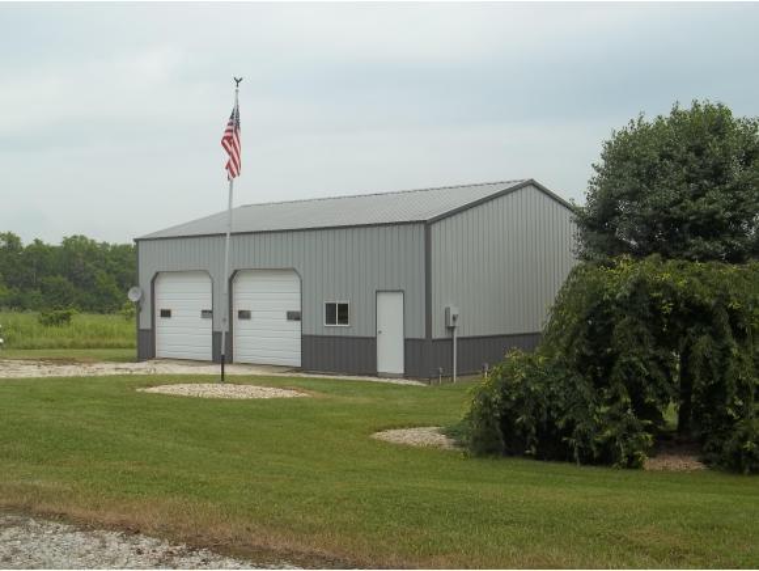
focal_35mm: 46
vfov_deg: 31.6
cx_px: 380
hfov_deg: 41.2
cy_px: 286
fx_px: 1009
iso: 64
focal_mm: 8.3
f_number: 8.8
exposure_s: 1/160
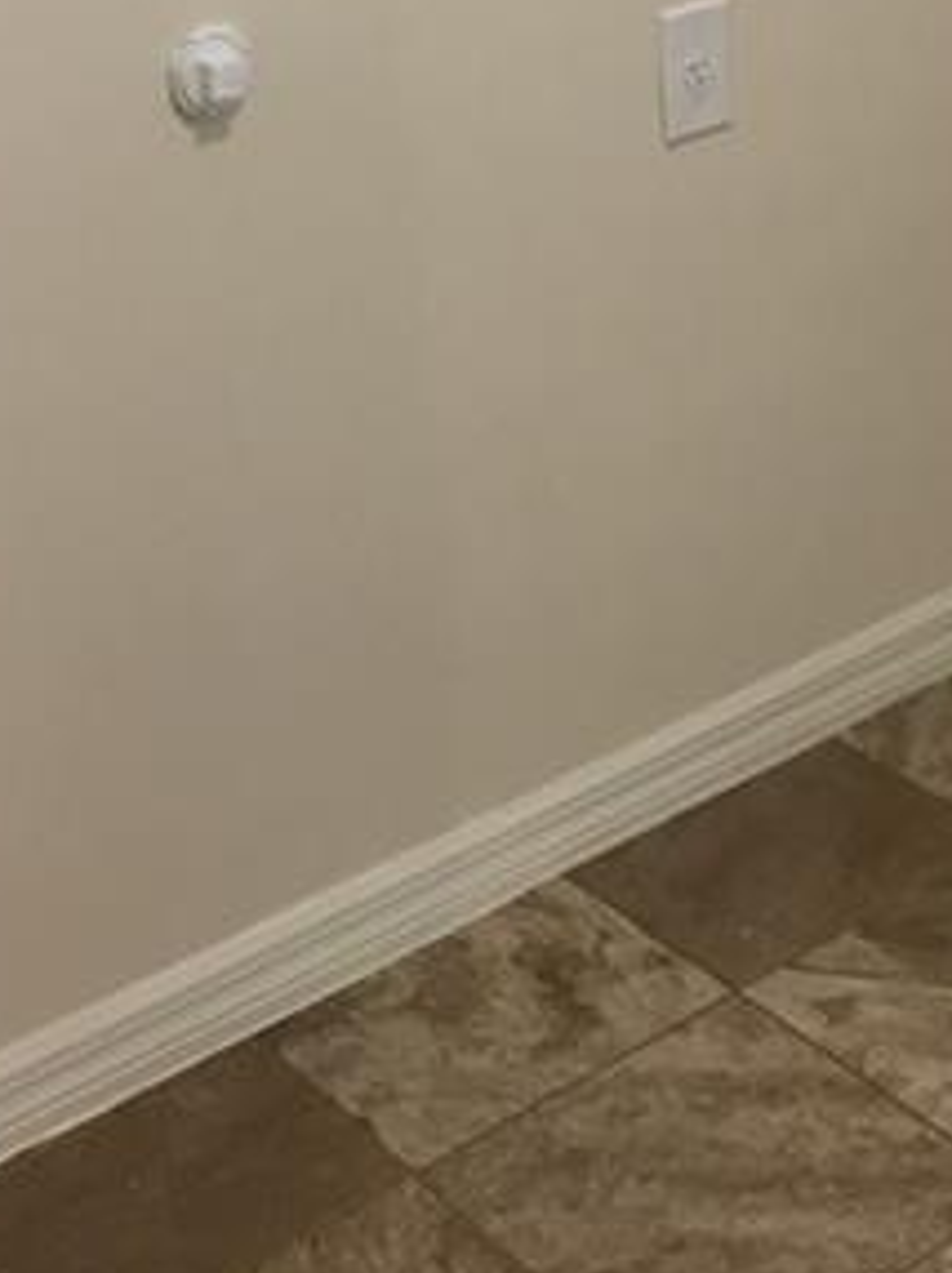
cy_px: 13
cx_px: 792
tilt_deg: -16.4
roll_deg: +1.3
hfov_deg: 18.7
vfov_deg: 24.0
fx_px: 2864
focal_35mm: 78
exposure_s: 1/33
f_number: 2.2
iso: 64
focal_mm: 4.15
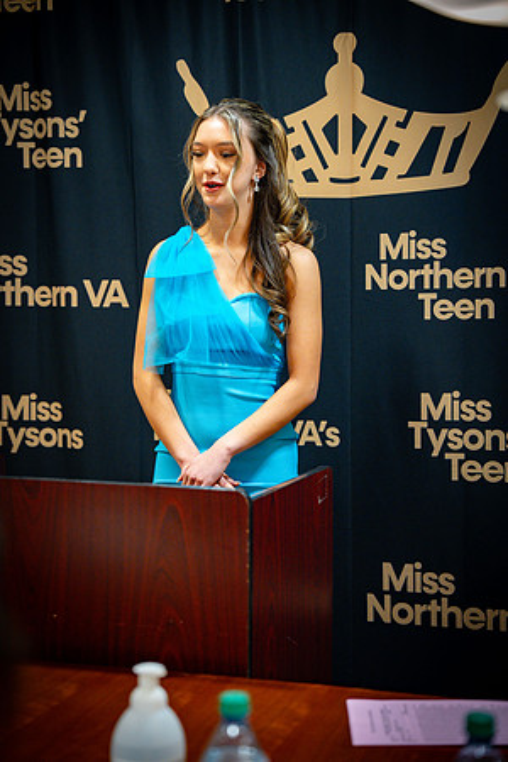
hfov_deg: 19.5
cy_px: 381
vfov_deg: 28.8
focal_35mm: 70
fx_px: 1482
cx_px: 254
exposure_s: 1/125
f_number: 2.8
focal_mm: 70
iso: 1600
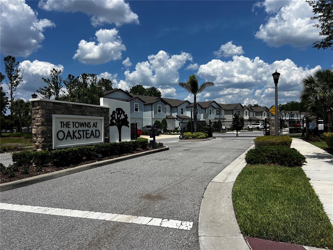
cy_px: 125
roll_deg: +1.8
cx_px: 166
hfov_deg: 67.3
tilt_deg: +0.1
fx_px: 250
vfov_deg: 53.1
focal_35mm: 26
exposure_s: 1/8696
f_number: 1.5
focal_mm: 5.7
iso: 50
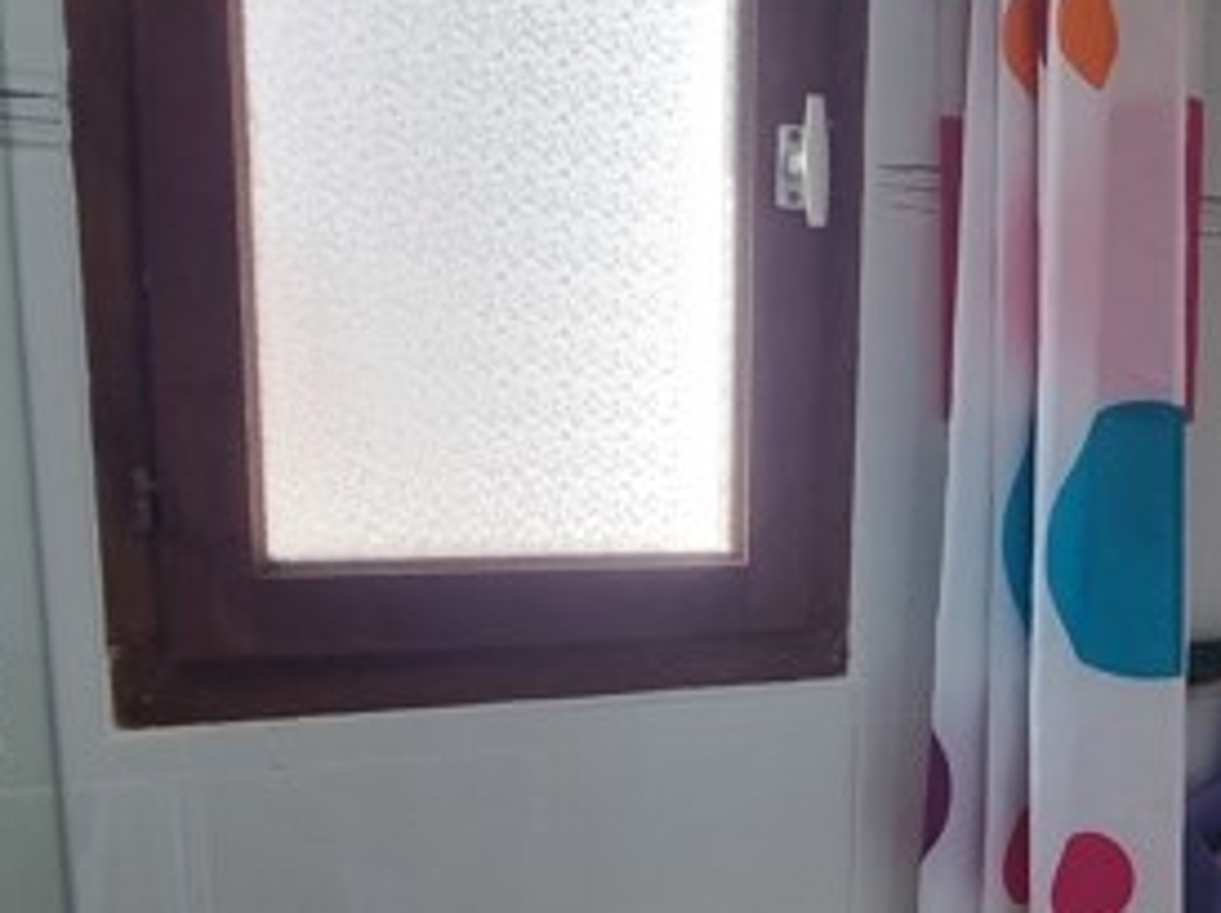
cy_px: 637
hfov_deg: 48.0
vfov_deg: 37.1
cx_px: 833
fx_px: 1339
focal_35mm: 38
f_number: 2.2
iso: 80
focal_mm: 2.2
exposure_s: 1/100
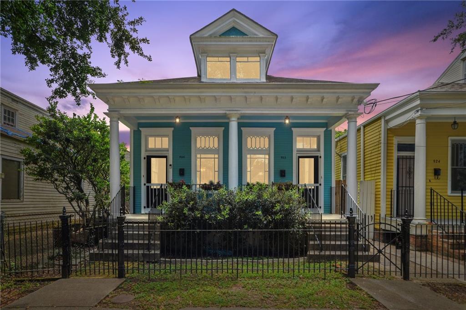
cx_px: 233
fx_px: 246
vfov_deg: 64.5
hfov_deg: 87.0
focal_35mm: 19
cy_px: 155
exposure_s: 1/50
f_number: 11
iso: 400
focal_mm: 19
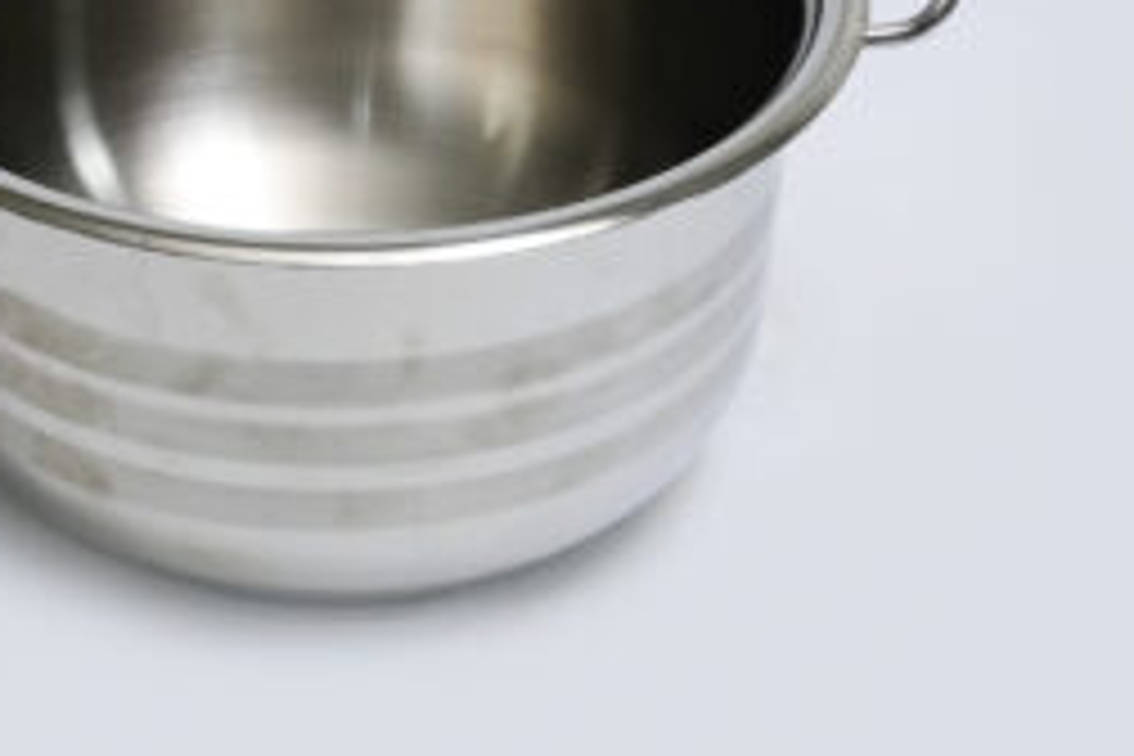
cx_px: 220
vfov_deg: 14.4
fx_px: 2961
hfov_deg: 21.4
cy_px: 119
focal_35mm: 94
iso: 6400
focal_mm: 55
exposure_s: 1/160
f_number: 16
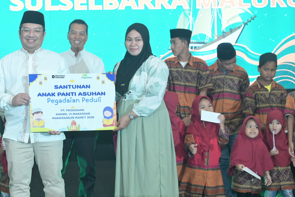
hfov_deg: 26.5
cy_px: 93
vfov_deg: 17.9
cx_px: 97
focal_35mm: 76
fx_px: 623
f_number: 3.2
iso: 2000
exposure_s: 1/125
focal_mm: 50
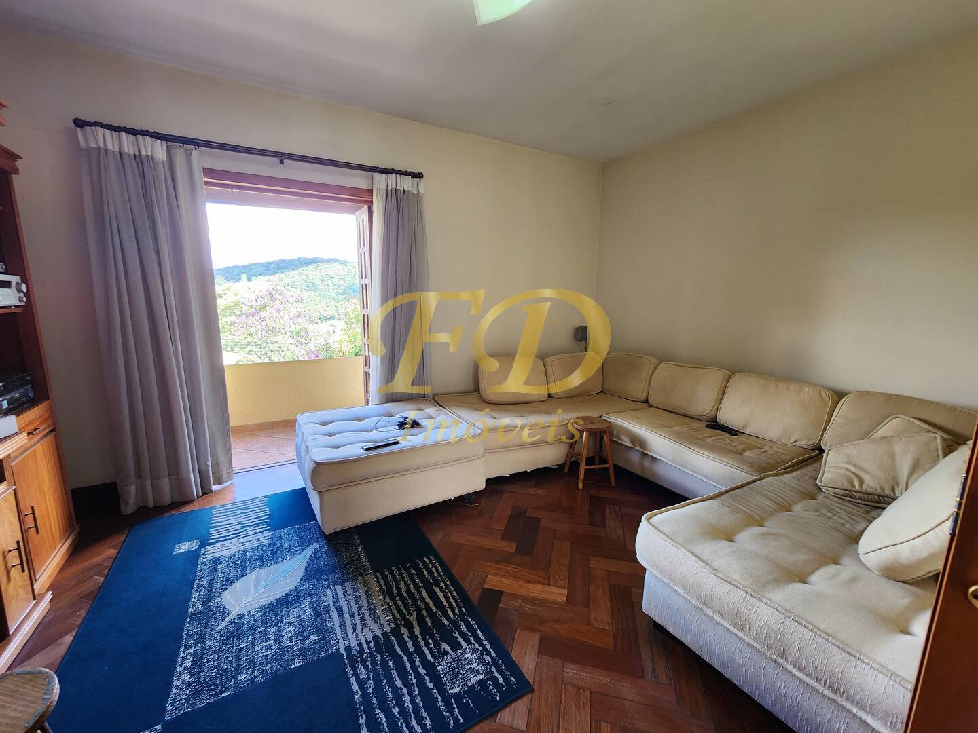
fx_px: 367
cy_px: 366
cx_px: 489
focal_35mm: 13
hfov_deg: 106.2
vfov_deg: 89.9
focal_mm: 2.2
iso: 200
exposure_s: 1/60
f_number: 2.2
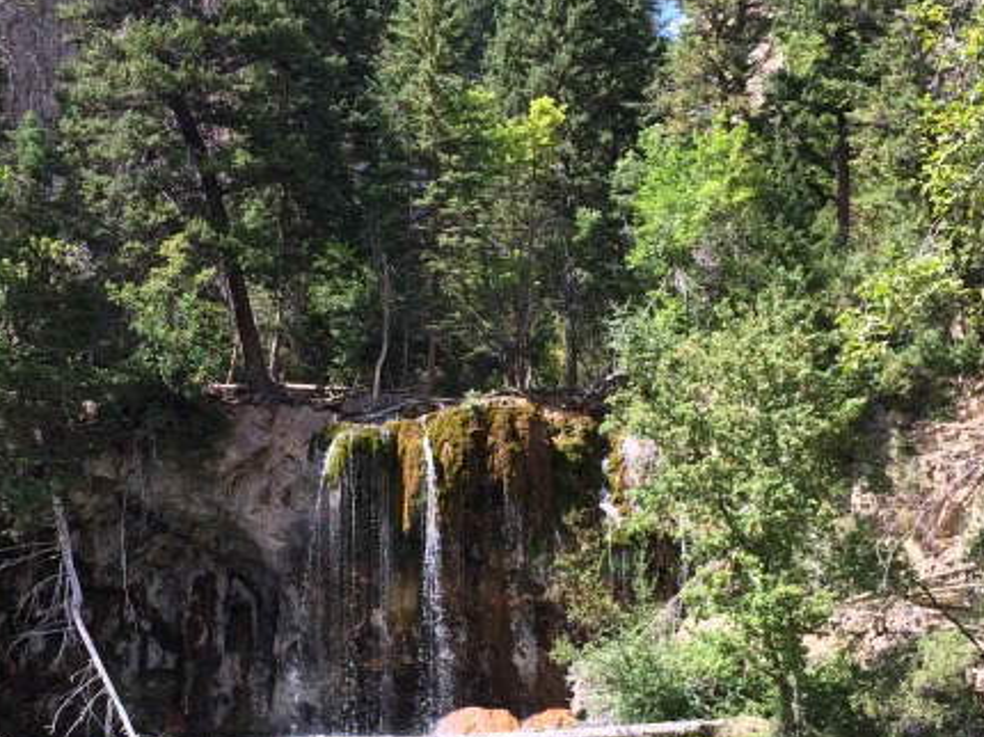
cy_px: 485
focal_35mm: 54
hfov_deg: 35.5
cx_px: 419
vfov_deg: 26.9
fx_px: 1534
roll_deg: -0.1
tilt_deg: +6.0
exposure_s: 1/578
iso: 32
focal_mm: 4.15
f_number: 2.2
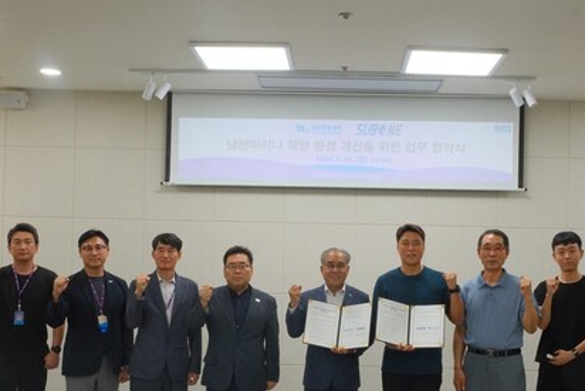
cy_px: 252
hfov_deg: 38.8
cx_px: 329
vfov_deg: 26.4
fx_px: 829
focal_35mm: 51
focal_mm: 23
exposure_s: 1/34
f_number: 16
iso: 4000
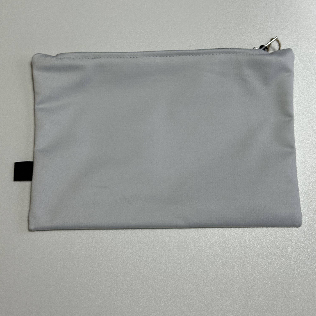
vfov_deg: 29.9
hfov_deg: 30.0
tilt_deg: -78.7
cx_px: 159
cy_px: 112
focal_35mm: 57
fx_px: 589
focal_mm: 6.76
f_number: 1.78
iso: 80
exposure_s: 1/368
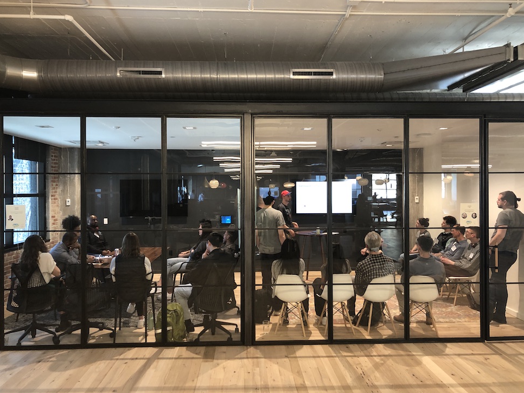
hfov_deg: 61.7
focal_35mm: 29
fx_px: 439
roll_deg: +0.3
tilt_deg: +0.1
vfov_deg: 48.2
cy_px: 191
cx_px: 269
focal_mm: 4
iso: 64
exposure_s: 1/16
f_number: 1.8
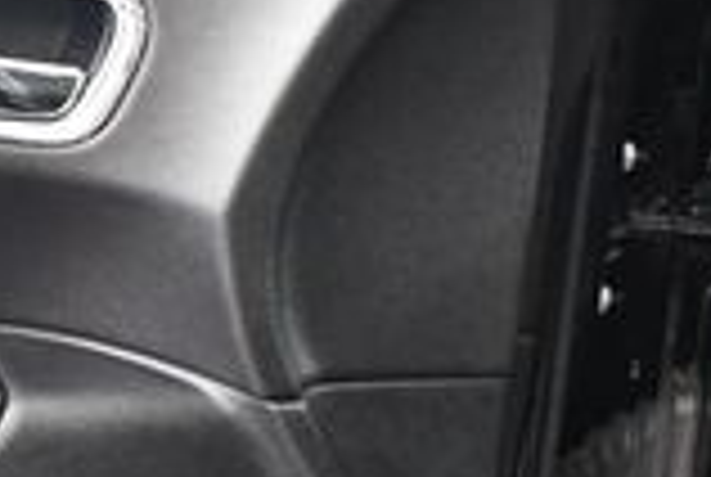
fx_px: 2889
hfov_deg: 13.2
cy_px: 603
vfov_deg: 9.3
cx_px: -382
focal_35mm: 146
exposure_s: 1/60
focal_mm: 18
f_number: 3.5
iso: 4500
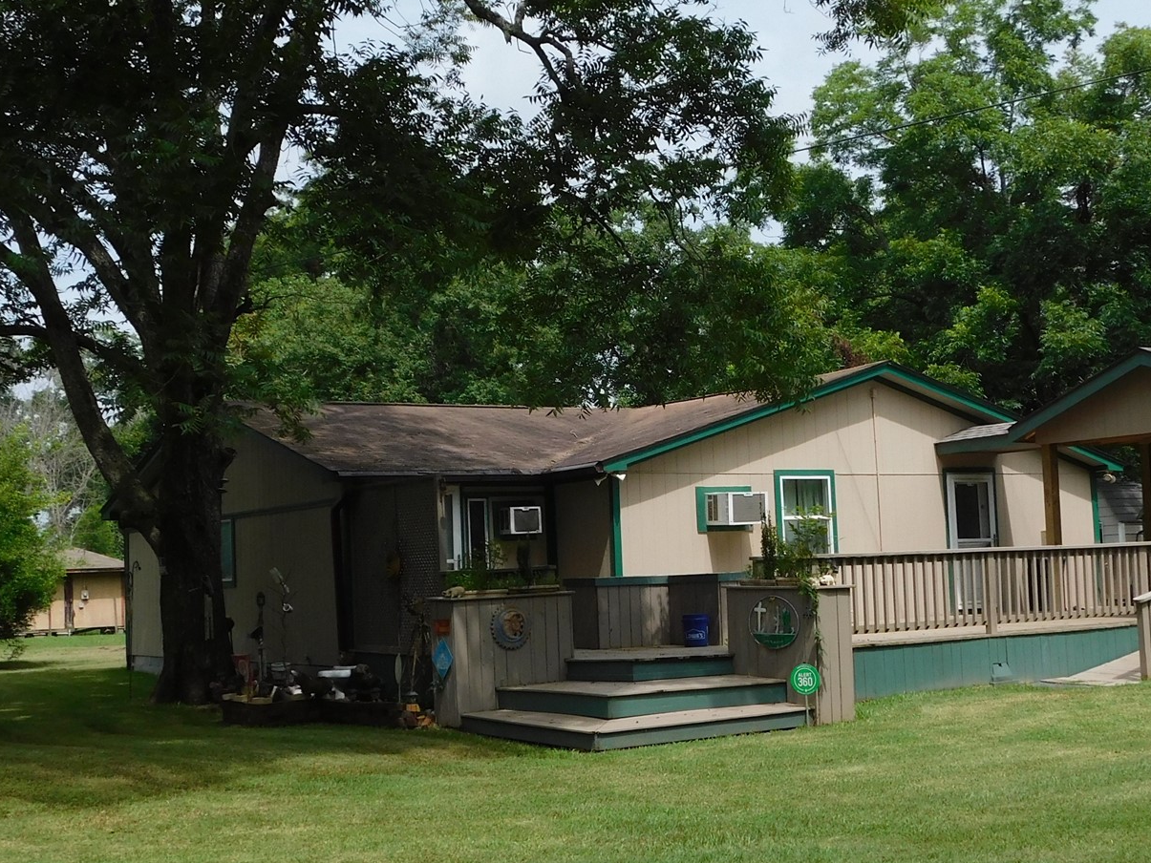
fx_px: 1696
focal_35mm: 51
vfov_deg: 28.6
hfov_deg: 37.4
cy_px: 458
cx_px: 638
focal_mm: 5.3
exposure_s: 1/400
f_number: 6.4
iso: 125
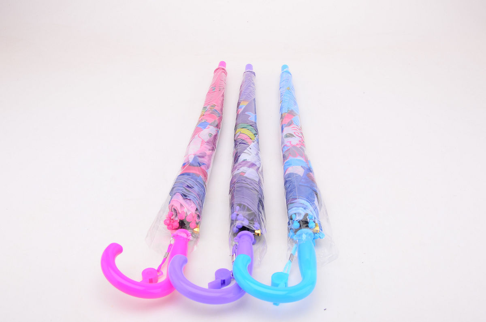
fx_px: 566
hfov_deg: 46.5
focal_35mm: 42
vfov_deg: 31.8
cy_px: 161
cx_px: 243
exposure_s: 1/160
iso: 100
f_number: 10
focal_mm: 28
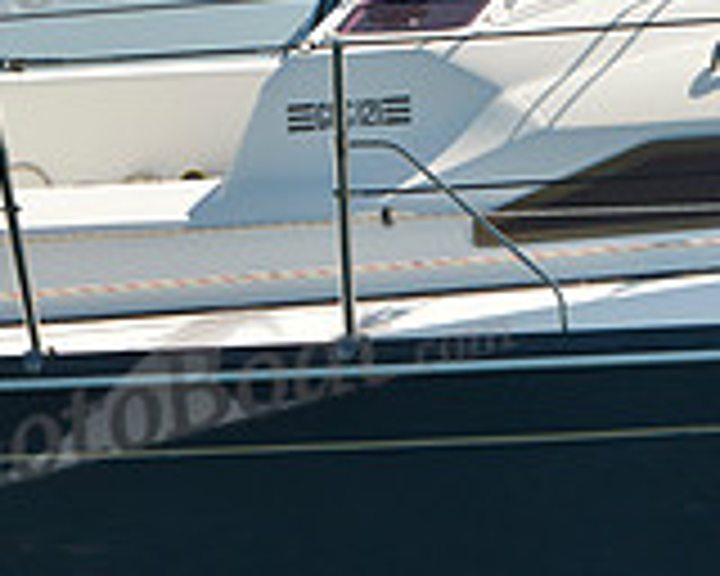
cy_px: 227
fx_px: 11933
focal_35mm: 560
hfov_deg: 3.4
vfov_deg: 2.8
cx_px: -351
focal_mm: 165
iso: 280
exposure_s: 1/640
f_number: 5.6
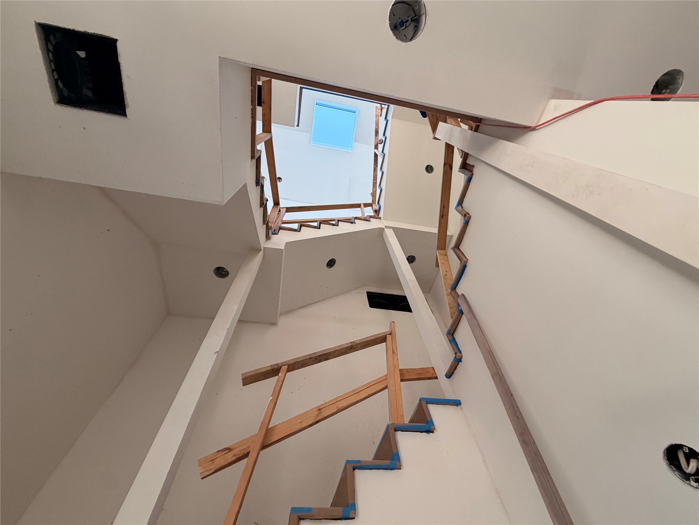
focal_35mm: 14
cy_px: 262
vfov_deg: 85.7
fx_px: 283
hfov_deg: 102.1
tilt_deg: +59.0
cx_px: 350
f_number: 2.2
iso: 320
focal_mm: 2.22
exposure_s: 1/121
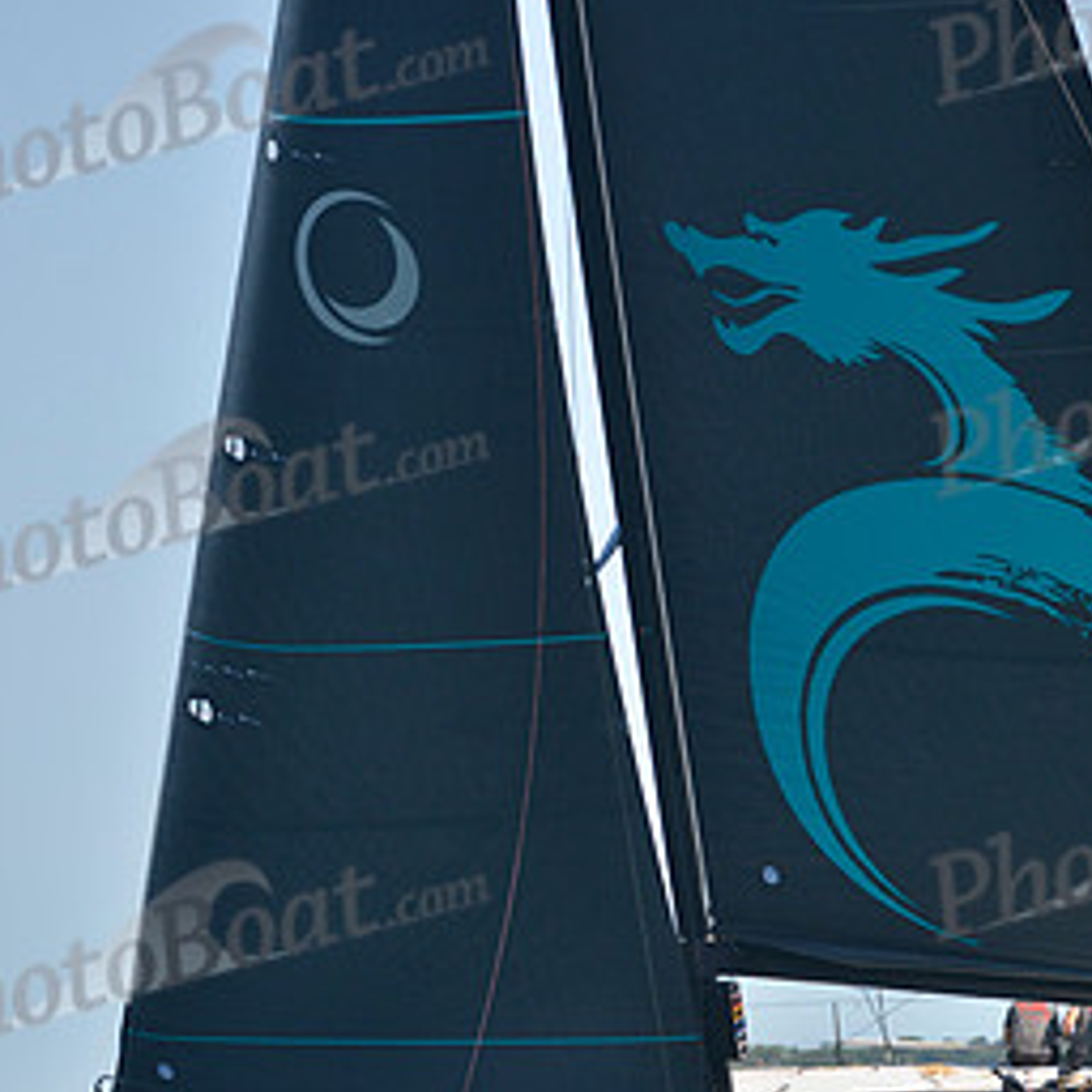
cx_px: 712
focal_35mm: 501
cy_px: 668
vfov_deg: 3.5
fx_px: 17881
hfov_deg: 3.5
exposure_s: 1/2000
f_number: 4.5
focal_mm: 260
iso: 280
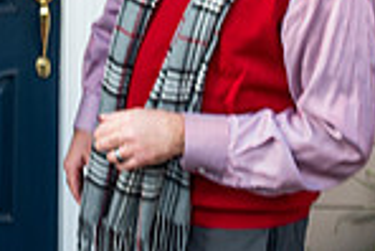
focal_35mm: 129
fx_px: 1345
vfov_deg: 9.9
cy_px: -237
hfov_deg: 15.4
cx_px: -53
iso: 400
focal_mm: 33
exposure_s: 1/60
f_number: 4.8
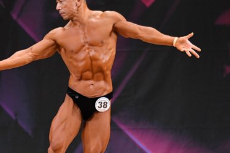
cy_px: 91
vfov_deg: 2.6
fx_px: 3404
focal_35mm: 533
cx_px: 50
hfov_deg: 3.9
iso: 3200
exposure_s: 1/400
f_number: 5.6
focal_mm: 170
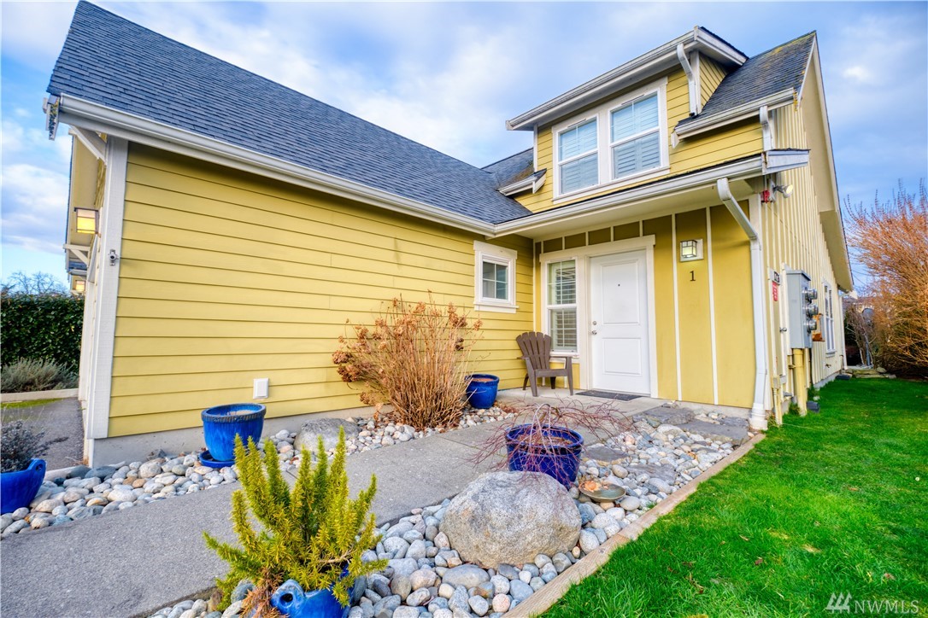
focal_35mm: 15
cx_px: 464
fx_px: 387
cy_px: 309
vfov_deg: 77.3
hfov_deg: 100.4
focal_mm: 10
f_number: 4.5
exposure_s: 1/400
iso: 320
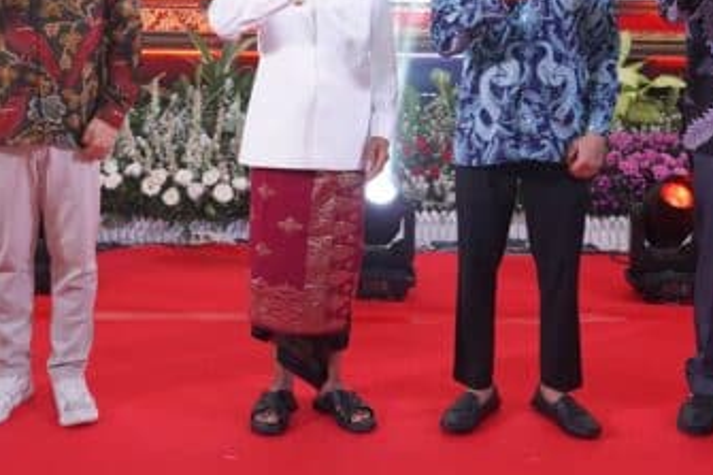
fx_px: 1089
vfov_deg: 23.4
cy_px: -17
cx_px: 336
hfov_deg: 36.3
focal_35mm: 55
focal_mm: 24
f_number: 4
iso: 3200
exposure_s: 1/160
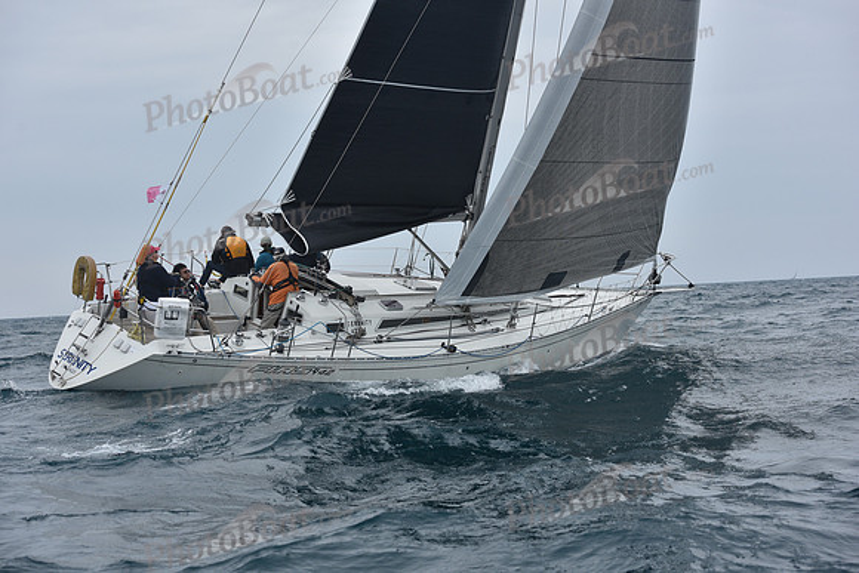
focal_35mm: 70
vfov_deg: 19.5
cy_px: 286
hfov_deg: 28.8
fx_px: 1671
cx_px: 430
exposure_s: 1/800
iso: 250
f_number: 6.3
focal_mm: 70
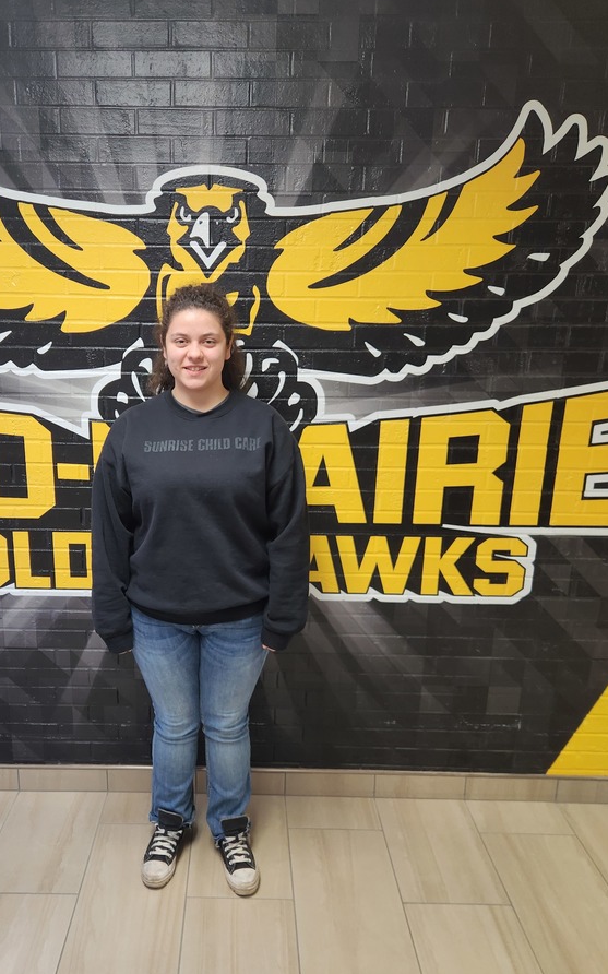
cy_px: 532
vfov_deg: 66.3
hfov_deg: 44.2
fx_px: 743
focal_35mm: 28
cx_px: 236
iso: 200
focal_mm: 5.4
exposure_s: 1/120
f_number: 1.8
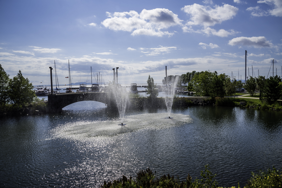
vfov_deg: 53.2
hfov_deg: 73.7
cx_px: 141
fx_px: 188
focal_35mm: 24
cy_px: 94
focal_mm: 24
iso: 200
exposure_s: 1/640
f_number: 11
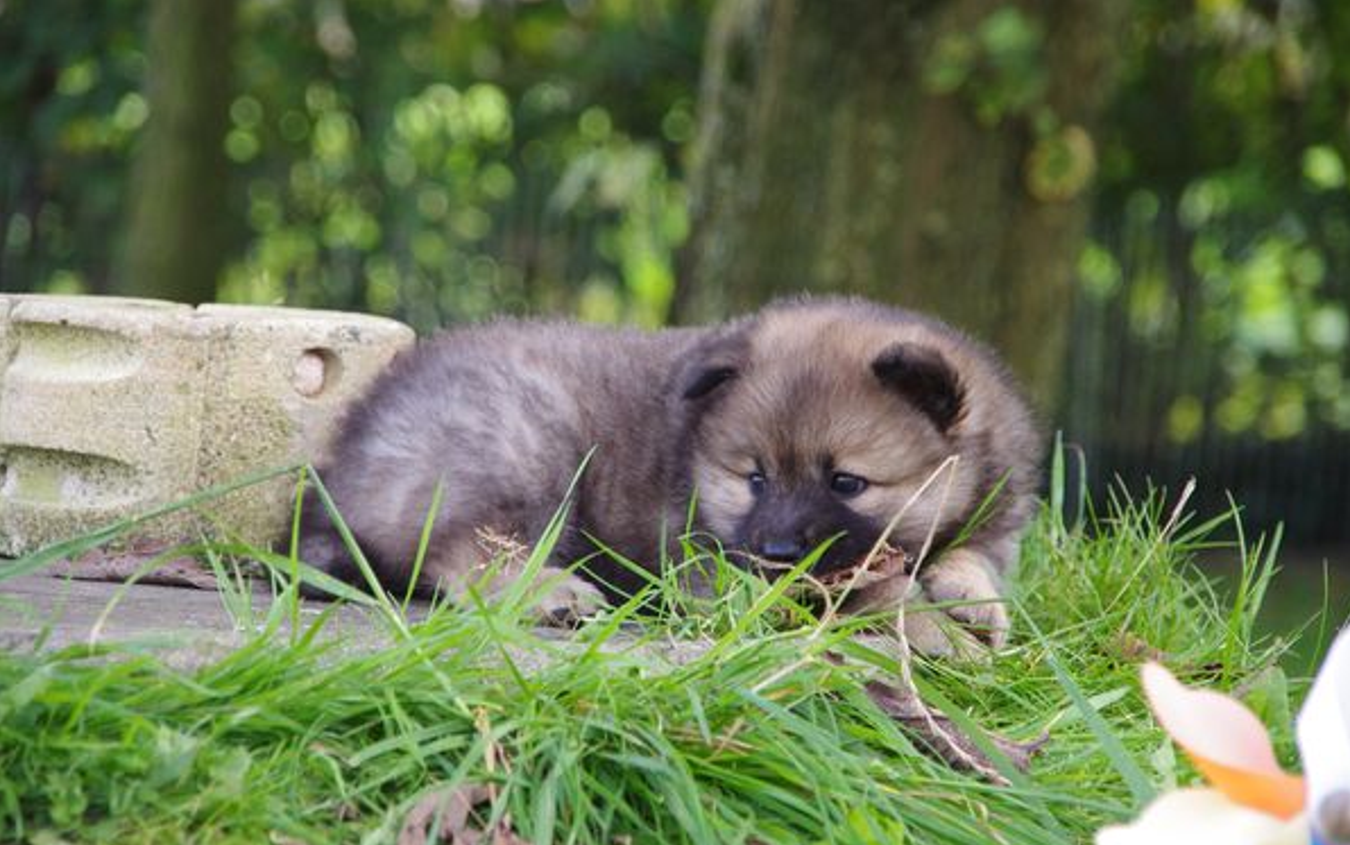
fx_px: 7508
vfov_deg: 6.4
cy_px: 411
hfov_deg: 10.3
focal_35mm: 204
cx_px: 677
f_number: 5.6
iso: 800
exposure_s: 1/200
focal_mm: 133
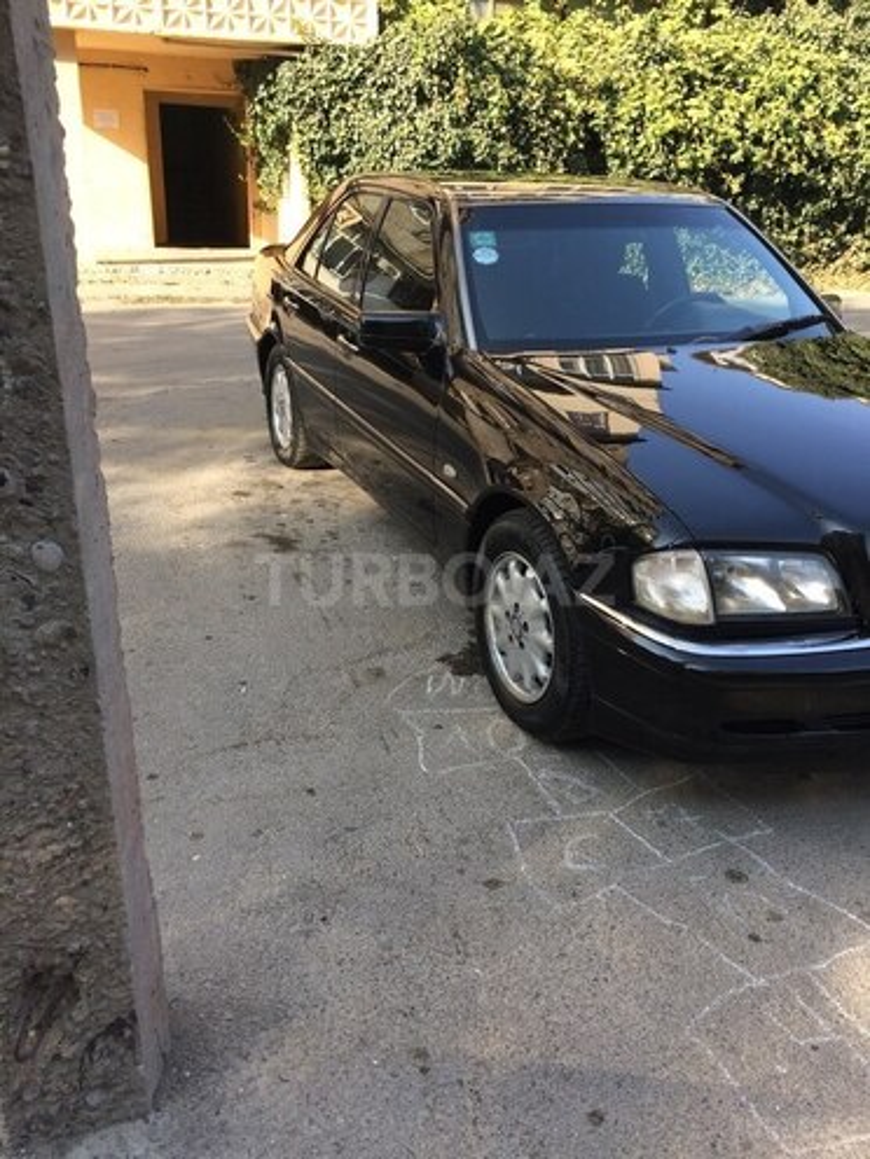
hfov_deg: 48.2
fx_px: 972
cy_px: 580
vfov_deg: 61.7
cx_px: 435
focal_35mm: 29
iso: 32
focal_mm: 4.15
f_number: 2.2
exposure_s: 1/391
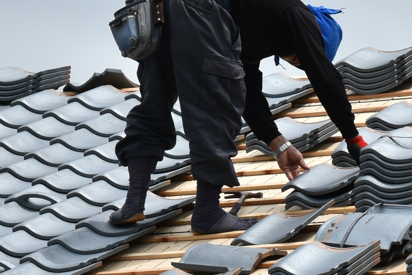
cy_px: -10
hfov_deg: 4.2
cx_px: 215
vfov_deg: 2.8
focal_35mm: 493
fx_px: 5641
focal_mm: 85
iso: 200
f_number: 11
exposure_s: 1/500
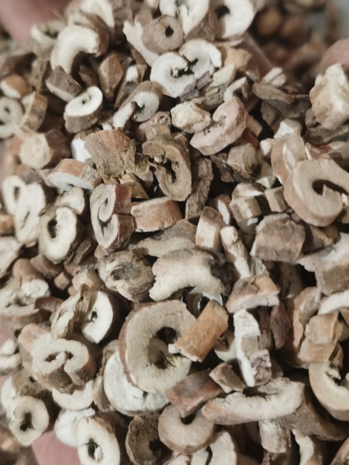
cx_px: 153
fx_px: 618
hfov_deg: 31.5
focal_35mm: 46
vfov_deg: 40.8
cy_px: 162
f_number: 1.8
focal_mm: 5.58
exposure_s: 1/25.7
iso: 400
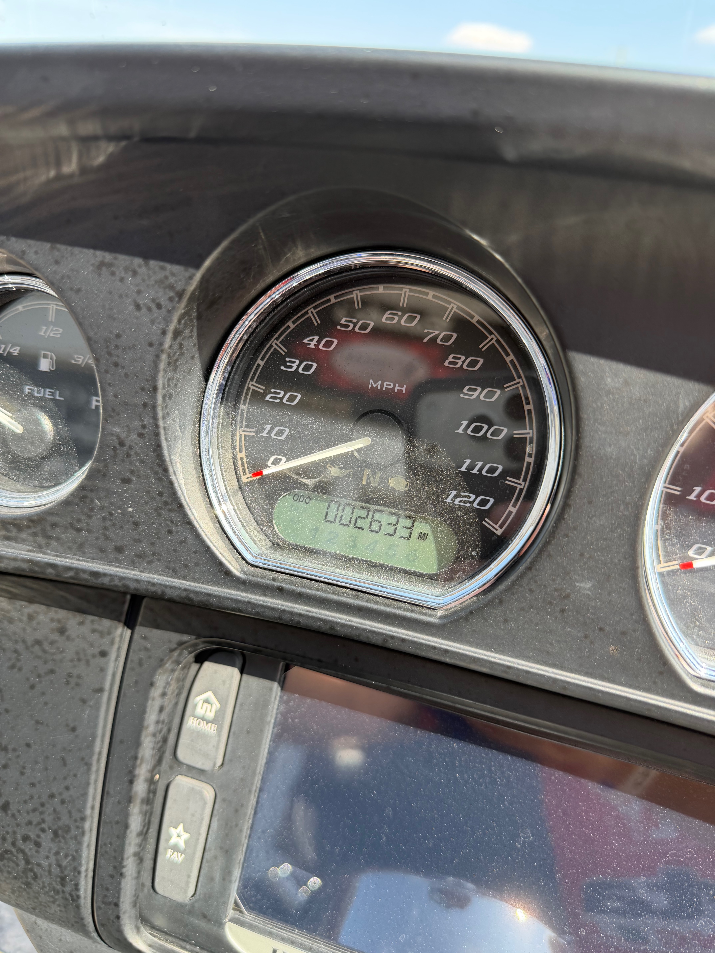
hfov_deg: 56.8
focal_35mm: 24
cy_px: 476
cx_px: 358
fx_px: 661
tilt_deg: -24.8
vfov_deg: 71.6
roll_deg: -6.6
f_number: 1.78
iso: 100
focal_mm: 6.76
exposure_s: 1/547
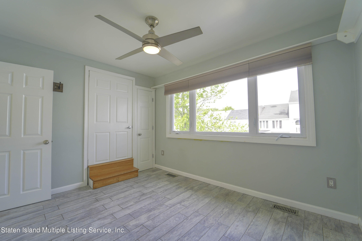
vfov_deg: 81.2
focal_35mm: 14
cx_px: 181
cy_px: 120
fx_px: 141
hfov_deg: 104.3
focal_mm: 14
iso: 100
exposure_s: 1/80
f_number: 4
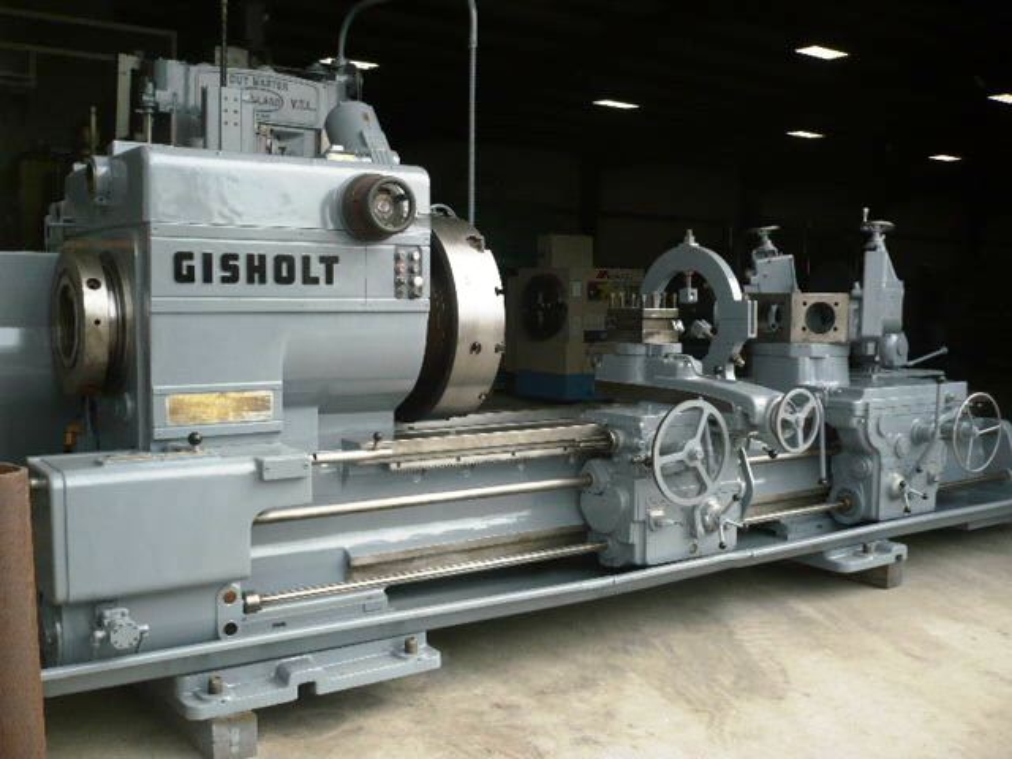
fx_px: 1023
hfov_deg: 52.6
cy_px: 380
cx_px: 506
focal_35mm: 35
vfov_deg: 40.7
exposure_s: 1/400
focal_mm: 5.8
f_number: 2.8
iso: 100
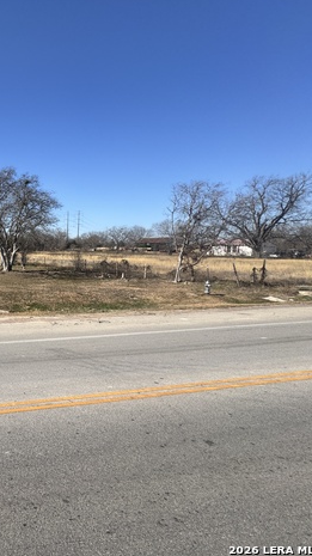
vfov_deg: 83.9
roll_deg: -2.3
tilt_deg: -4.5
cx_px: -59
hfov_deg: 39.4
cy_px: 270
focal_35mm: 21
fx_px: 309
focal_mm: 2.22
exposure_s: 1/1672
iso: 40
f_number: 2.2
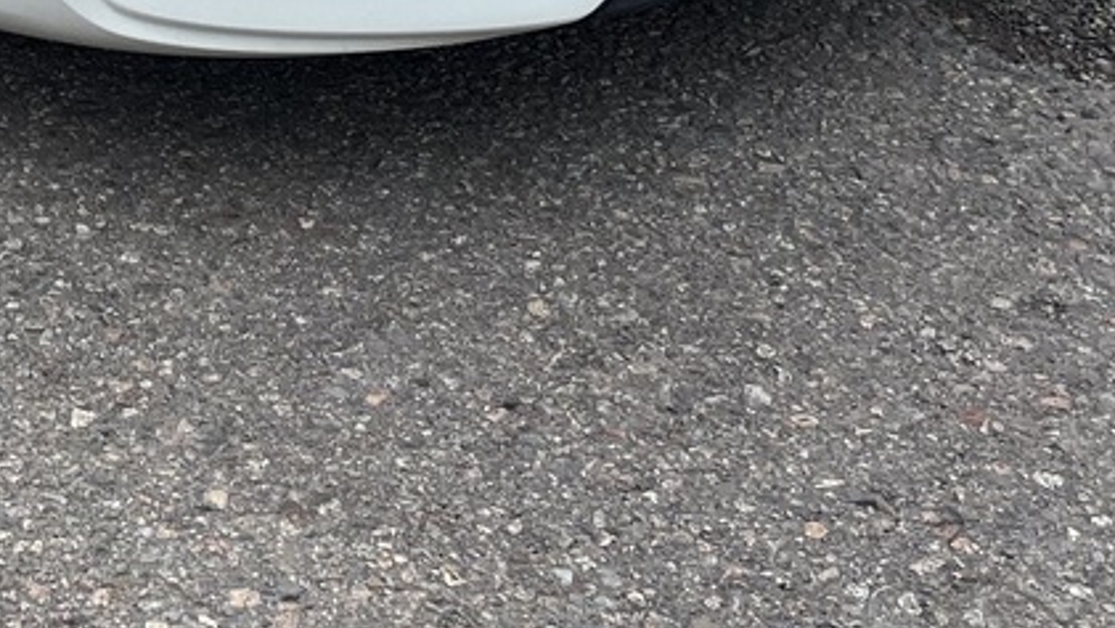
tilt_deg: -15.0
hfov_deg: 20.5
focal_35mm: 97
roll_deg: +3.4
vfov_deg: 11.3
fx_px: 2868
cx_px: -233
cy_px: -609
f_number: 1.6
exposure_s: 1/3623
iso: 50
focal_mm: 5.1
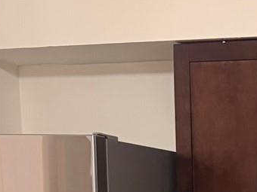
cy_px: 377
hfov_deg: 16.4
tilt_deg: -9.5
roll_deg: -0.9
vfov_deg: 11.8
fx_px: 839
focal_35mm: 113
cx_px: 339
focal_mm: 6.76
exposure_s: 1/60
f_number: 1.78
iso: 400
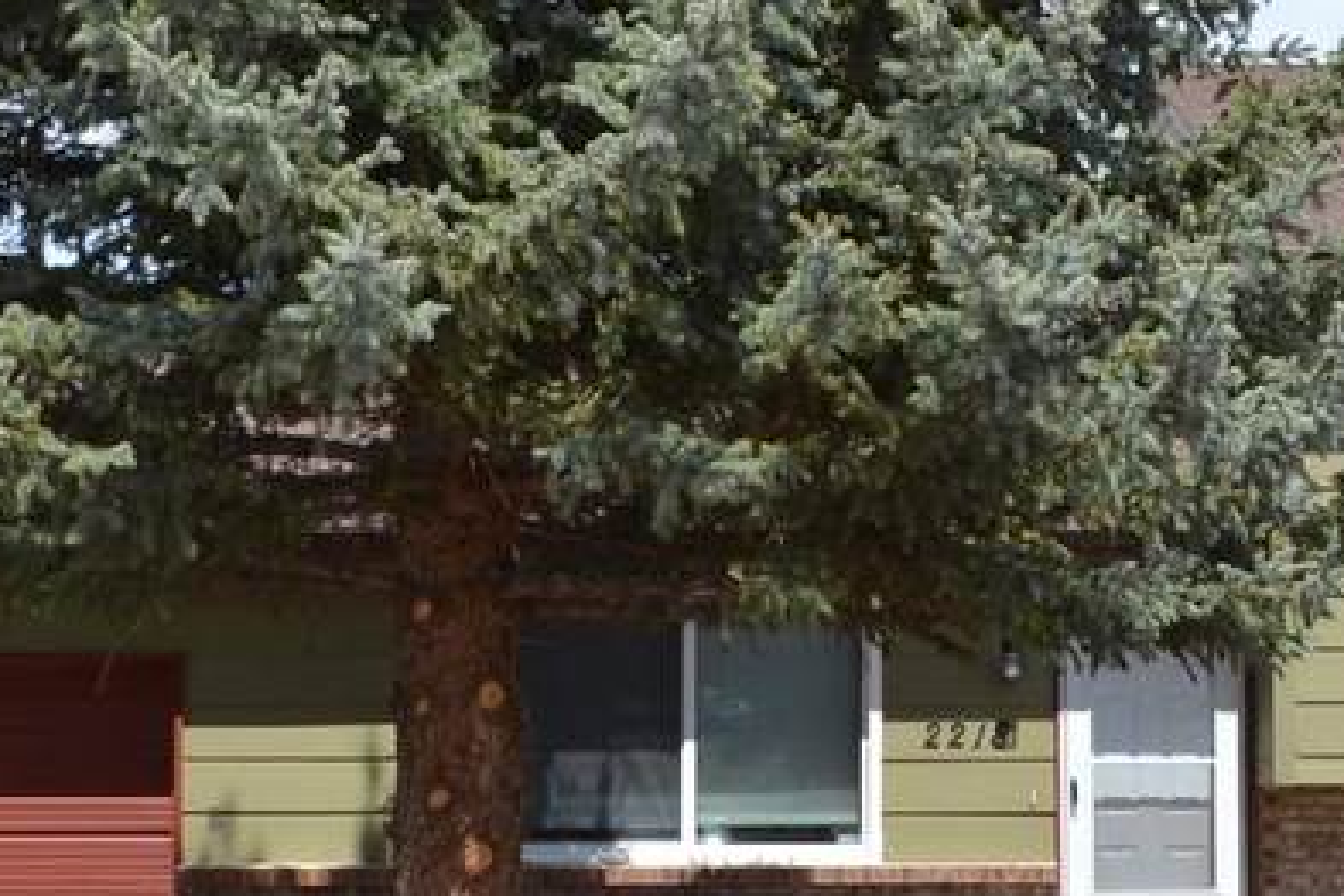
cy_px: 525
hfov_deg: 23.0
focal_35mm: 88
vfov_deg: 15.5
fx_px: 3285
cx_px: 958
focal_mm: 18
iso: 100
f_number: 9
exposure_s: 1/200
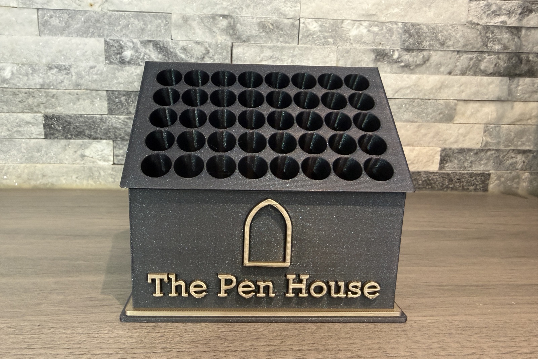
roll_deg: -2.8
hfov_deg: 71.5
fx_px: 374
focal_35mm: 25
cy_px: 174
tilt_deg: -11.9
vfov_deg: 51.3
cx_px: 269
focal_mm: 2.22
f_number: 2.2
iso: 320
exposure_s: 1/50
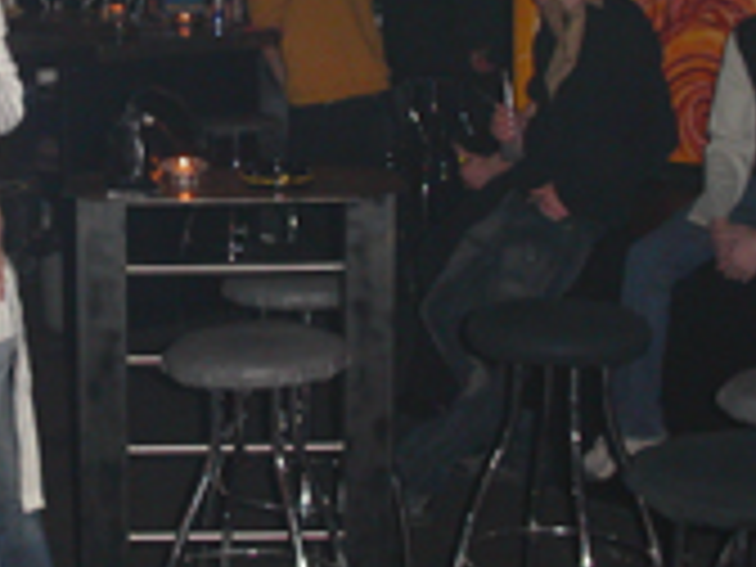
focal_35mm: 91
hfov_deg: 21.2
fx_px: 1987
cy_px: 72
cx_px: 106
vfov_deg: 16.1
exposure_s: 1/30
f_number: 2.8
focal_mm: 7.8
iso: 200
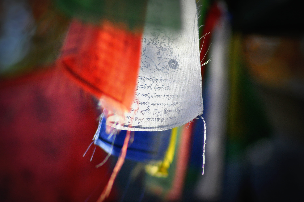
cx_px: 152
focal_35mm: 278
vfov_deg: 4.9
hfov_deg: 7.4
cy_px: 101
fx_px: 2340
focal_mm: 185
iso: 800
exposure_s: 1/800
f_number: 4.5
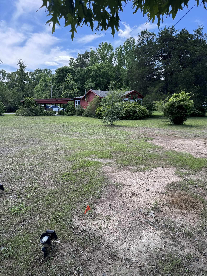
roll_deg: +0.3
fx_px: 191
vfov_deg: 71.6
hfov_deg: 56.8
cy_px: 138
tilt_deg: -8.0
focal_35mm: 24
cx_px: 104
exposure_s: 1/715
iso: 80
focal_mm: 6.76
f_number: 1.78
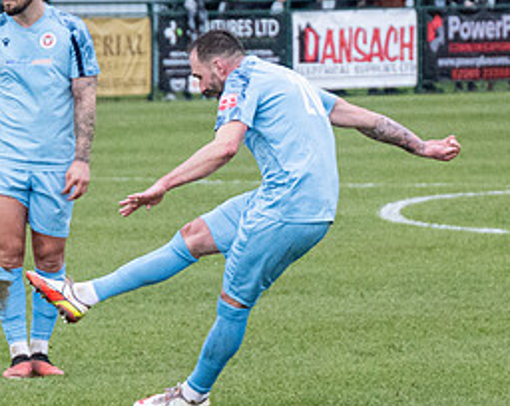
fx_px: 8395
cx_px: 130
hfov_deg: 3.5
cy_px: 341
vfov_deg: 2.8
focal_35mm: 557
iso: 2000
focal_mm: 110
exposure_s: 1/1250
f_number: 4
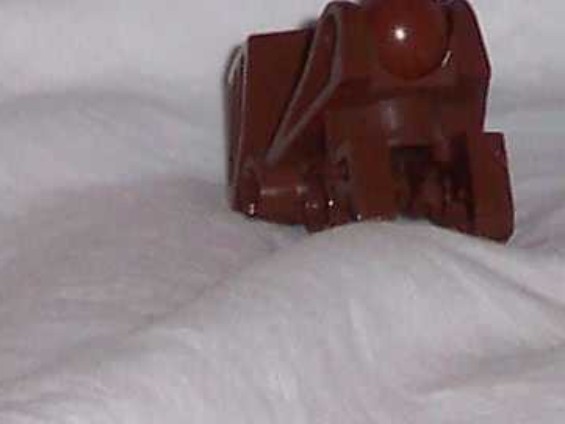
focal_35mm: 552
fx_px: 9013
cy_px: -762
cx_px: 604
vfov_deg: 2.7
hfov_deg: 3.6
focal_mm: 15.2
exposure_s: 1/90
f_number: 4
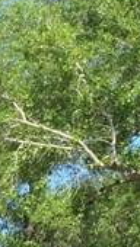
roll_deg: +0.9
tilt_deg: -1.0
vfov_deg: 10.4
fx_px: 1250
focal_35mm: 190
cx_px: -239
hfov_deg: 6.0
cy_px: 490
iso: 32
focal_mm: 4.15
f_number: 2.2
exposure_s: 1/1080
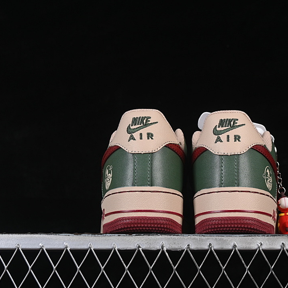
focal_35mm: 96
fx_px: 904
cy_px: 144
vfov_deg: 18.1
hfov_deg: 18.1
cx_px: 193
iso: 160
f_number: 8
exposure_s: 1/80
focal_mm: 50
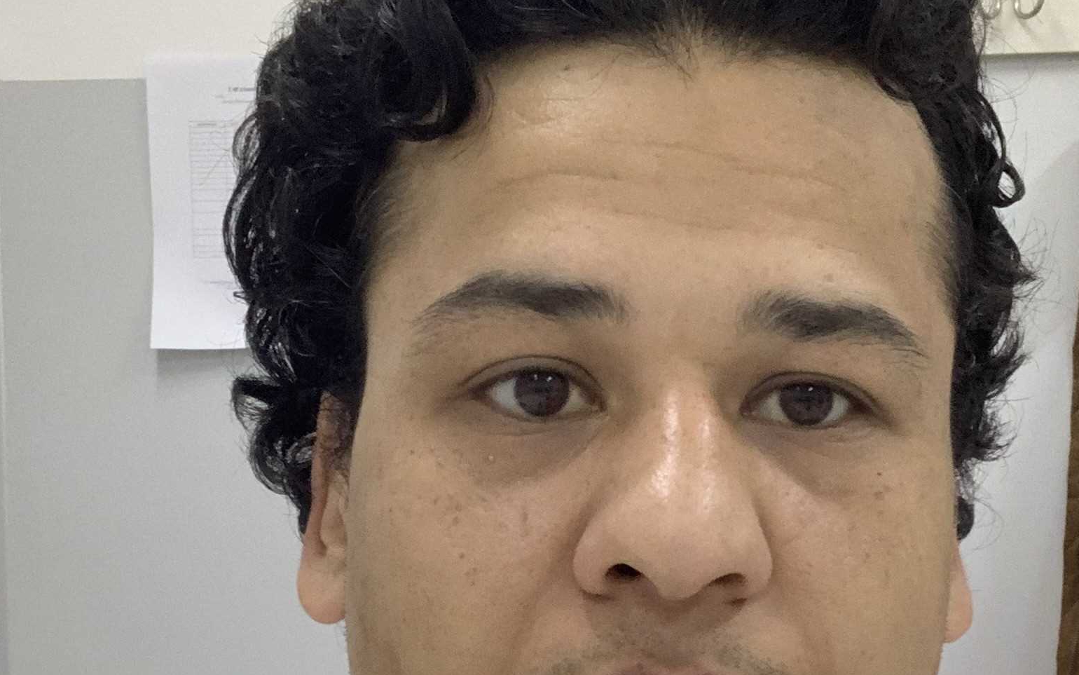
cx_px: 653
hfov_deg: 30.1
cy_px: 564
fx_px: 2000
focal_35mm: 68
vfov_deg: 18.9
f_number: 2.2
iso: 200
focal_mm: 2.87
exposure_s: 1/50
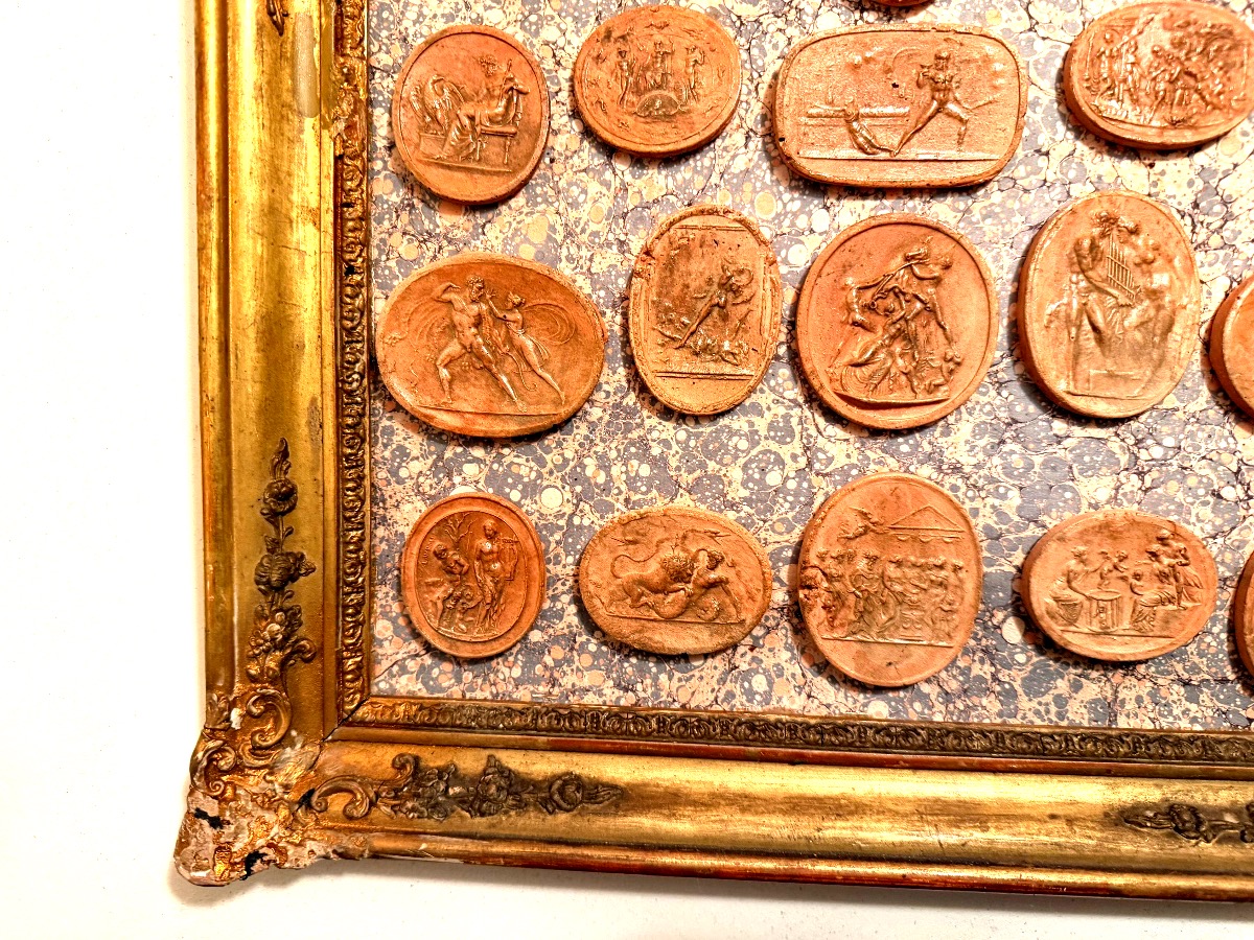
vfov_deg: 56.8
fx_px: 869
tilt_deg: -1.5
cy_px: 470
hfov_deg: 71.6
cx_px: 627
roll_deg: -0.7
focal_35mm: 24
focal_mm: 6.76
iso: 320
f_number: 1.78
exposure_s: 1/50
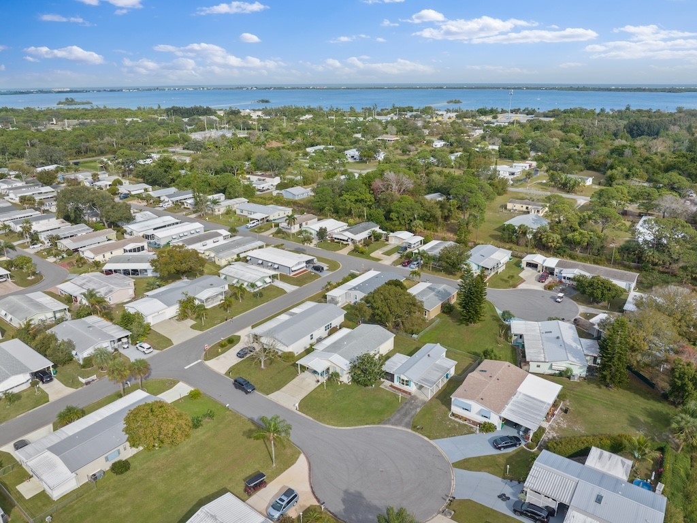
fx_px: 483
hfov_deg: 71.6
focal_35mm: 24
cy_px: 262
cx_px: 348
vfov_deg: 56.8
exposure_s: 1/40
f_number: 5.6
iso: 100
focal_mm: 12.29
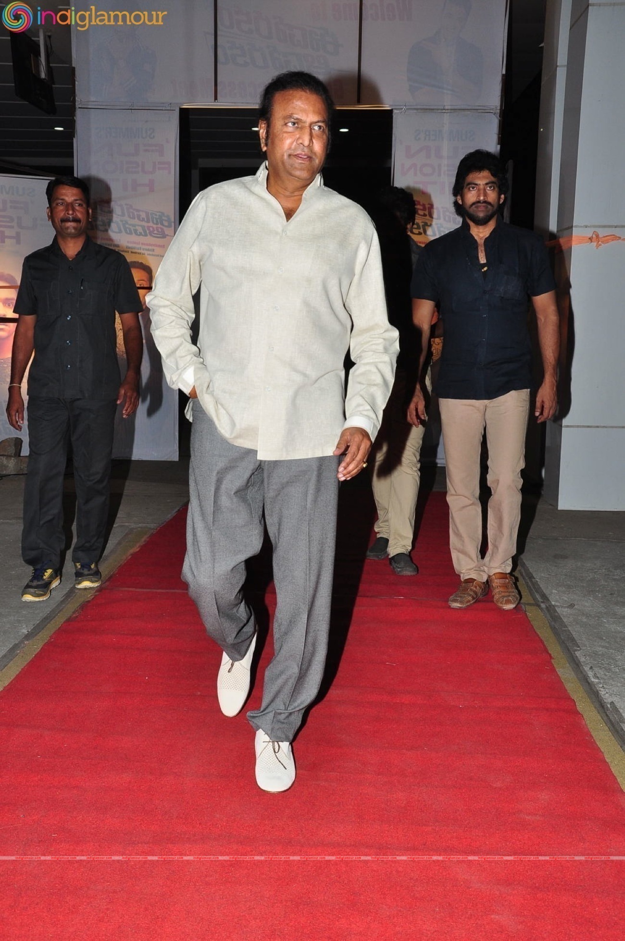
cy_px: 470
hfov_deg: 35.4
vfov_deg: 51.3
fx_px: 980
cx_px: 312
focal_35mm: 38
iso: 500
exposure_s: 1/125
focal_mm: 25
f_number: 8
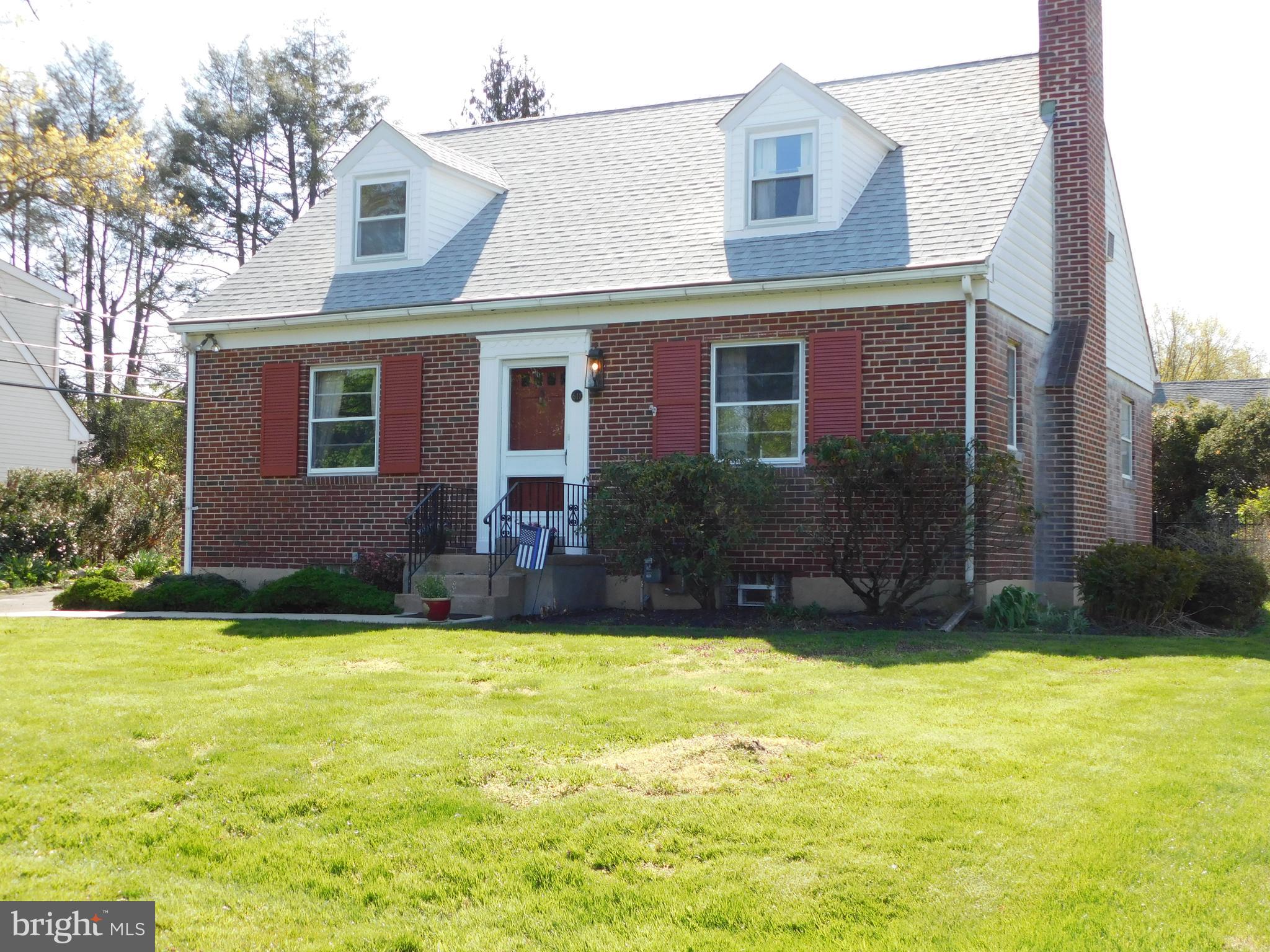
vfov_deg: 32.2
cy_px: 476
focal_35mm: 45
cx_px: 635
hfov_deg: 42.1
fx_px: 1651
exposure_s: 1/320
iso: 125
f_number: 3.7
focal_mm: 8
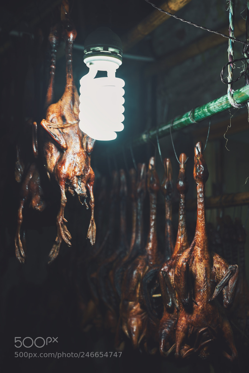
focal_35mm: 70
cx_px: 124
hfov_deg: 19.5
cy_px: 186
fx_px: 726
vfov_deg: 28.8
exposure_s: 1/100
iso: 200
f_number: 2.8
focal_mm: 70
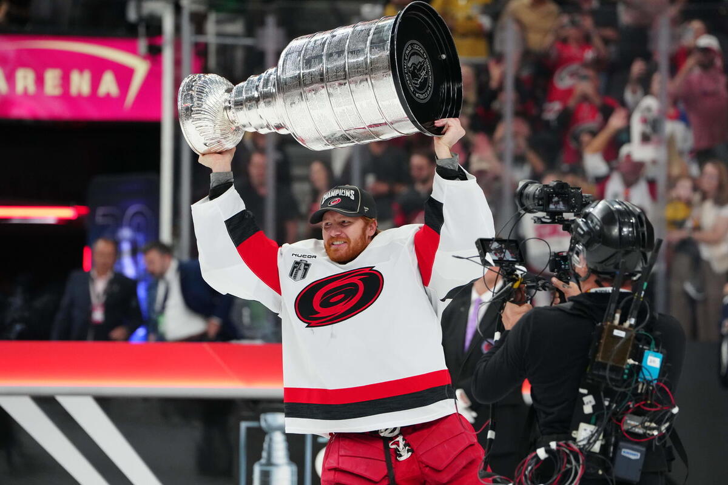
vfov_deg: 6.9
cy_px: 242
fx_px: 4044
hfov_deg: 10.3
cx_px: 364
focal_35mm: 200
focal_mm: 200
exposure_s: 1/1250
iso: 4000
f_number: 4
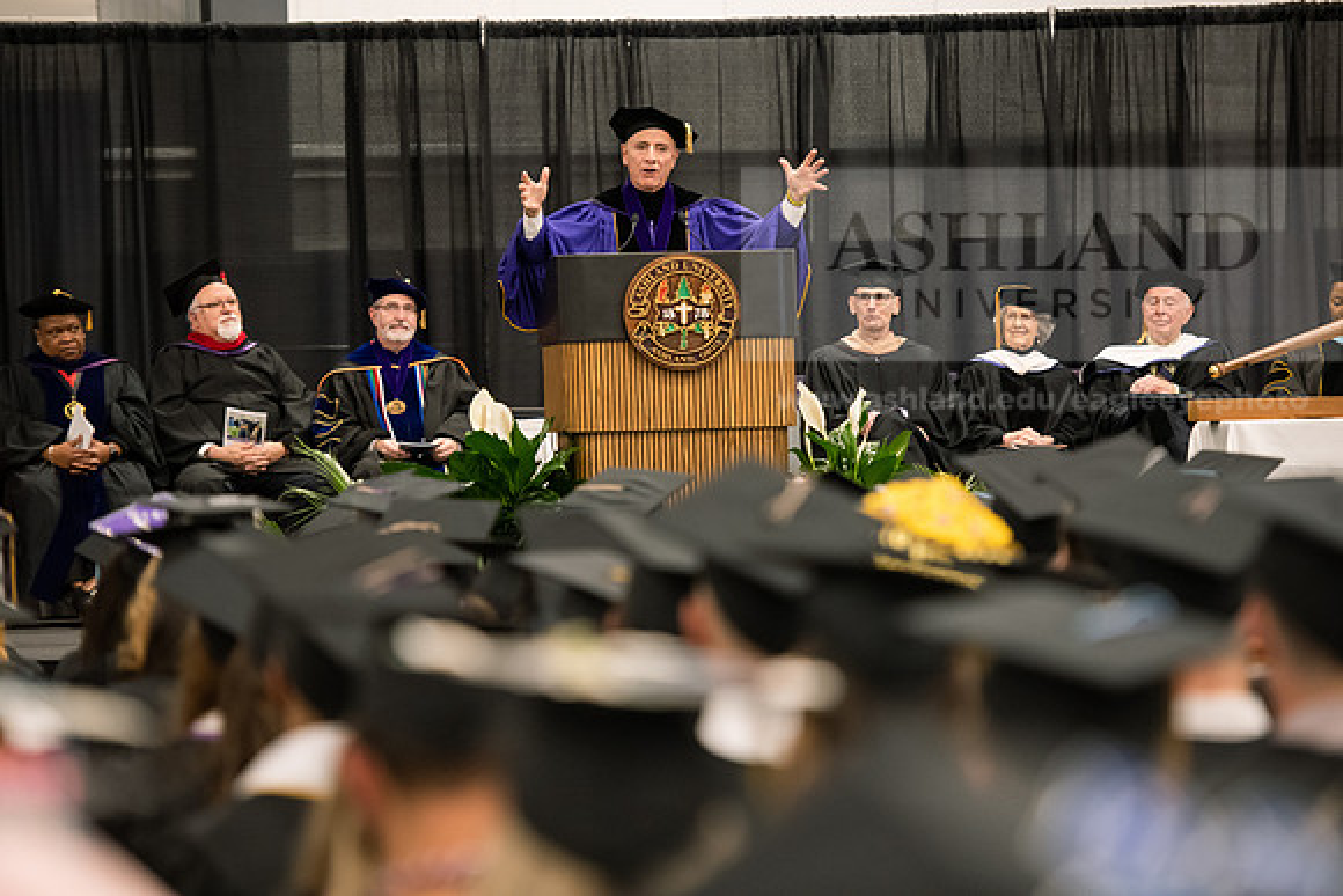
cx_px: 672
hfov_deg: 13.2
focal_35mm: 155
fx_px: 5783
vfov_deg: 8.9
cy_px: 448
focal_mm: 155
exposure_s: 1/200
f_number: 3.2
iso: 3200
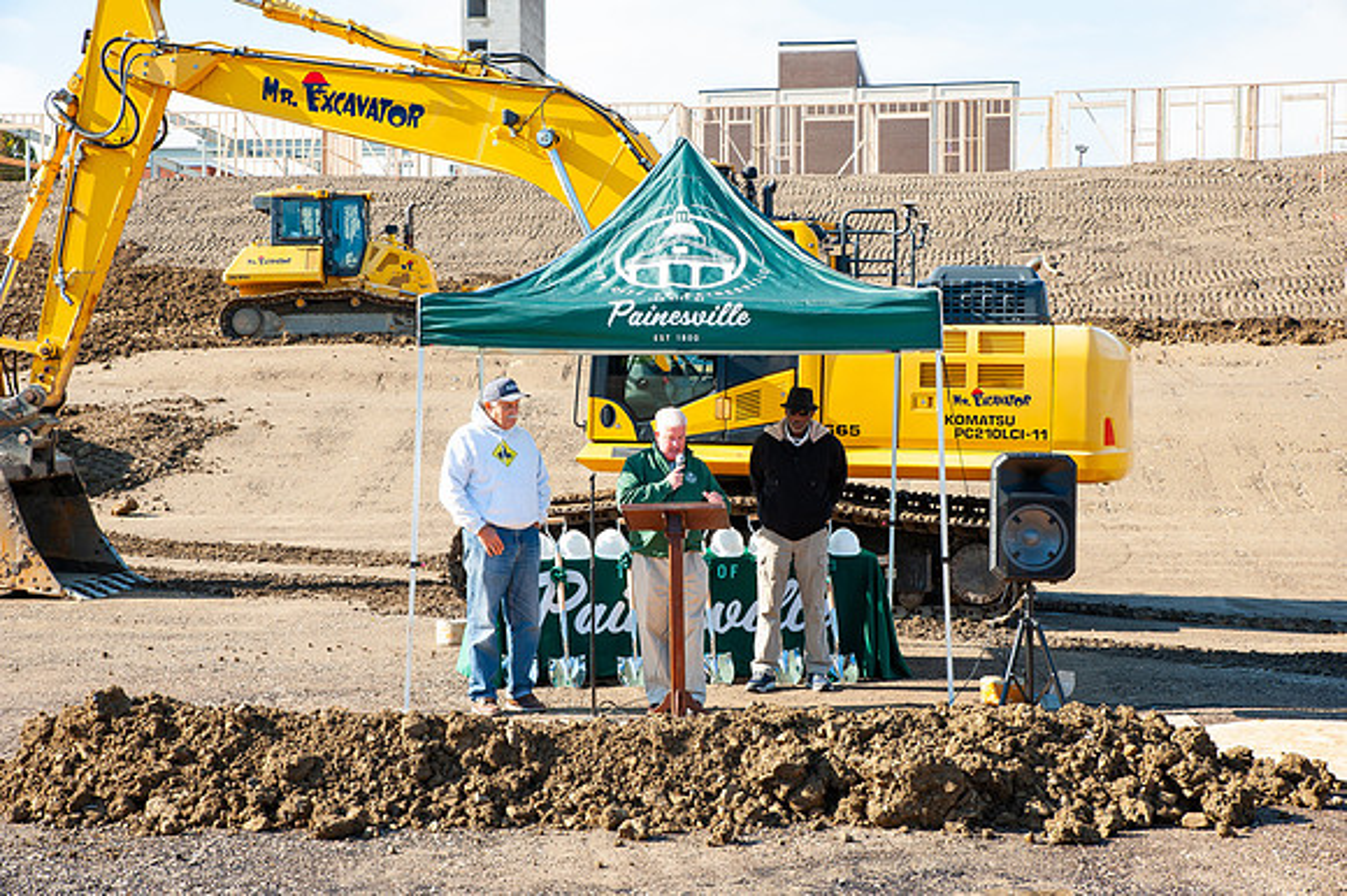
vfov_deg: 23.4
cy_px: 448
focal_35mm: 58
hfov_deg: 34.5
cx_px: 674
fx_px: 2169
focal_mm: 58
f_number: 13
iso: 400
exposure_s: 1/200
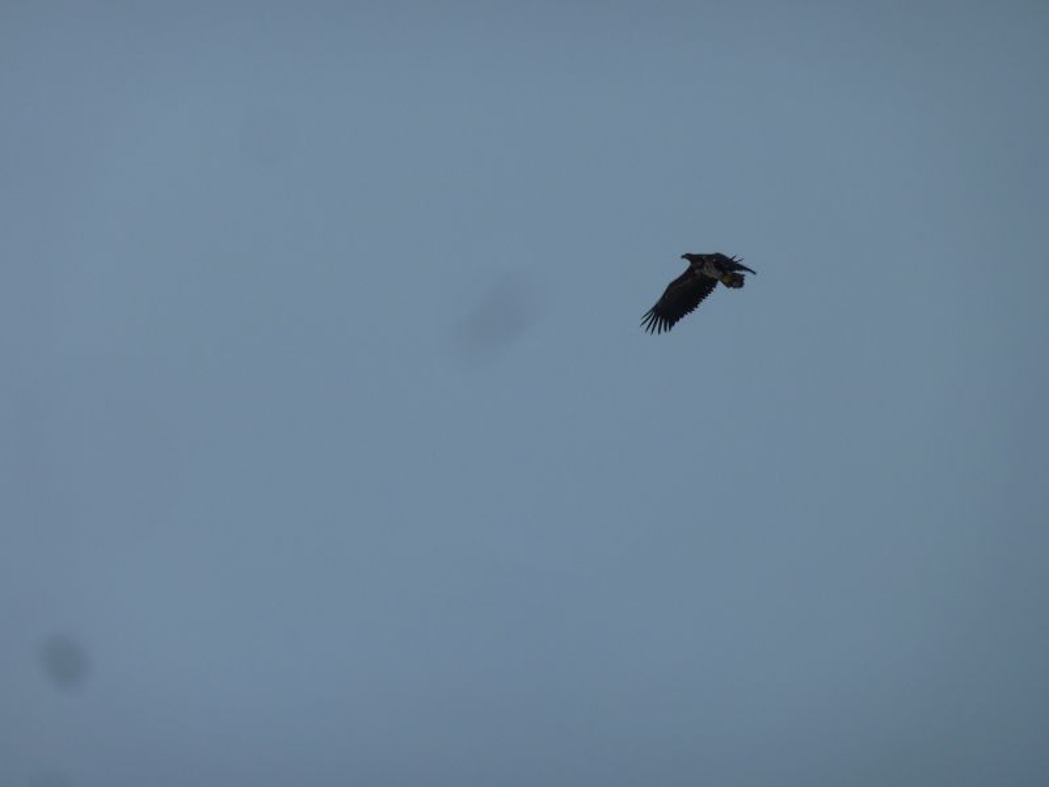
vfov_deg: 5.0
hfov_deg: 6.6
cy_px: 394
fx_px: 9091
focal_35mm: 300
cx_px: 524
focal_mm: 49.2
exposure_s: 1/200
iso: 80
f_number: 4.9
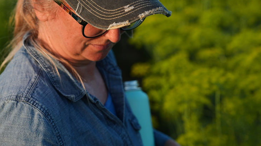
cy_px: 56
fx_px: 602
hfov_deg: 24.5
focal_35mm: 87
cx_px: 117
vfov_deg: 13.9
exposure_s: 1/200
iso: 800
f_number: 4
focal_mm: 60
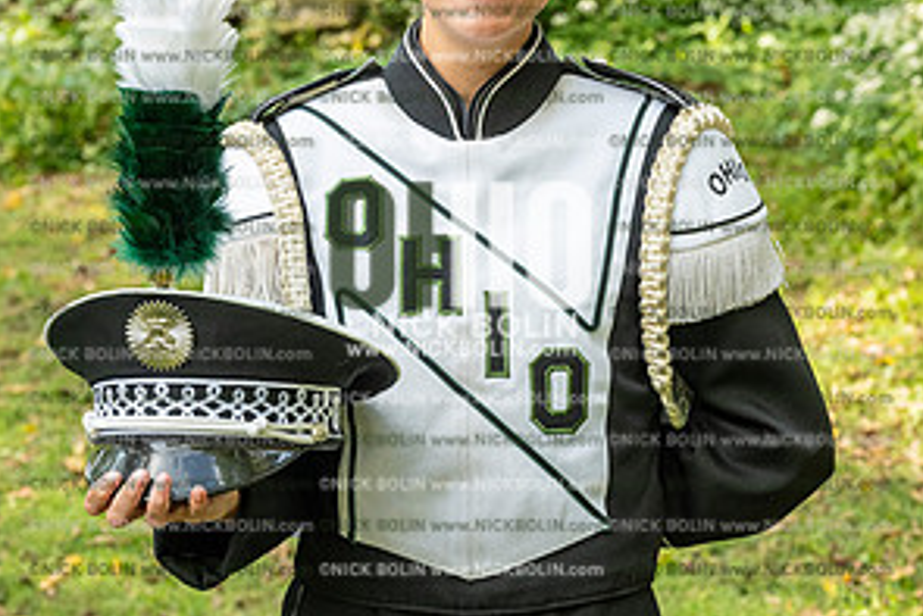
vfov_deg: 15.2
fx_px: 2309
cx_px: 460
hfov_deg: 22.6
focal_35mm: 90
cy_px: 269
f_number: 5.6
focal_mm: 59
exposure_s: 1/640
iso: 1000
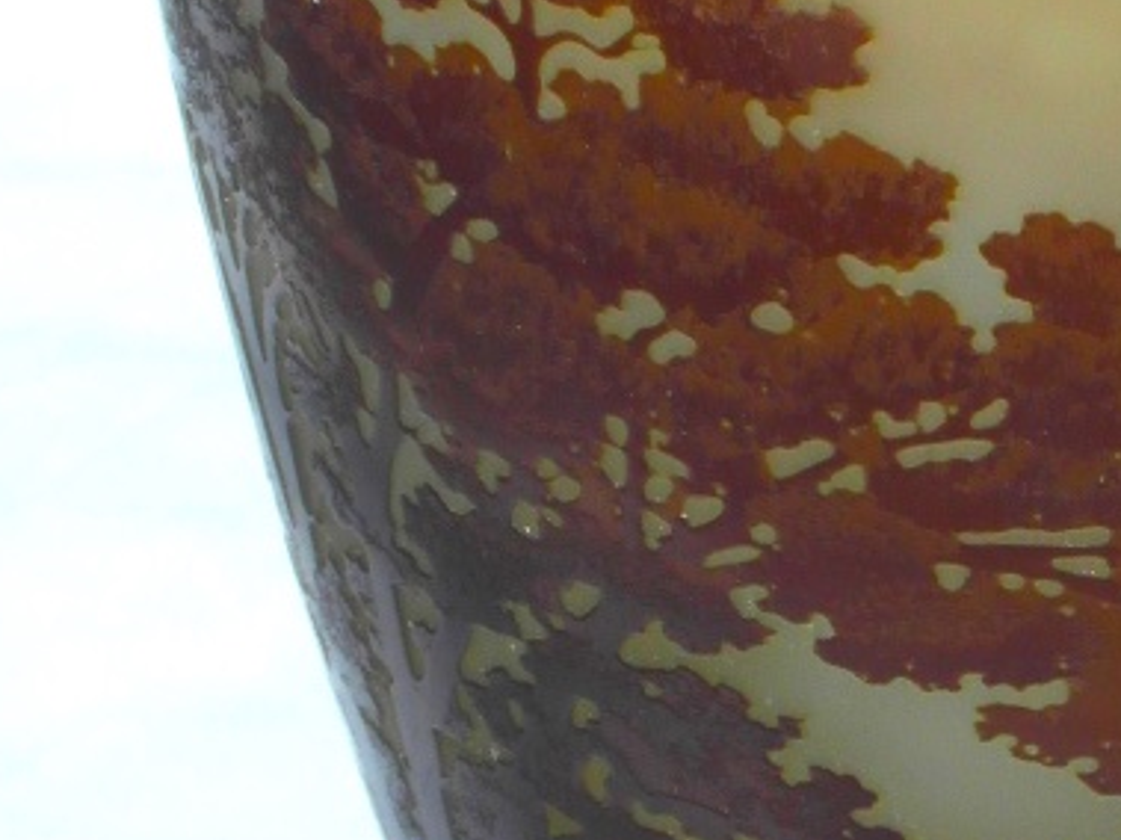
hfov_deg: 6.0
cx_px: 1097
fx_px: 10651
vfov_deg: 4.5
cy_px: 104
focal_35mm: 329
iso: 80
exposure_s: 1/500
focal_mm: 17
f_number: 5.6
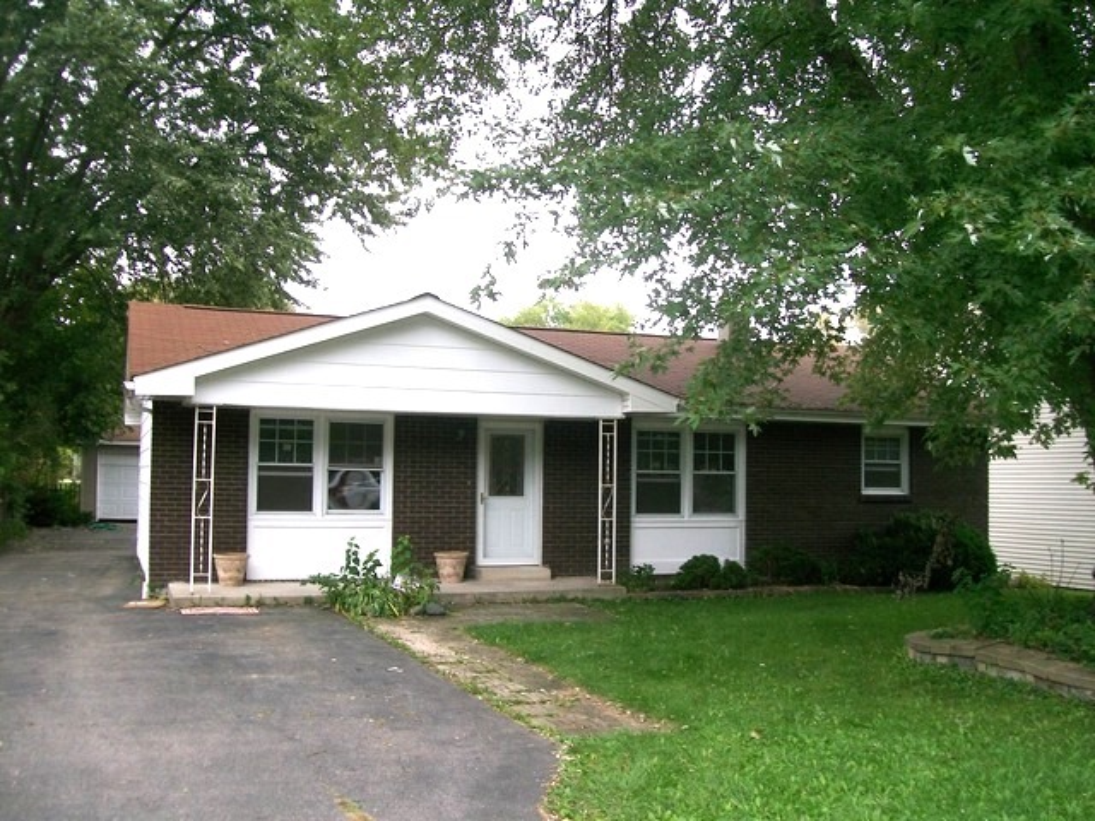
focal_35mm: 36
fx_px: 1139
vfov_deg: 39.7
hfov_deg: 51.4
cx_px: 548
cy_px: 410
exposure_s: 1/125
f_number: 2.7
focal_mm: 6
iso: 80
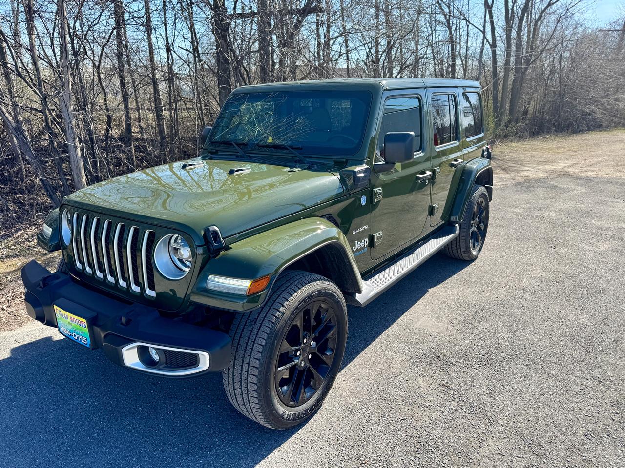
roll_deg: -0.9
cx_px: 312
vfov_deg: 56.8
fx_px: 433
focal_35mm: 24
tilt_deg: -18.2
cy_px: 234
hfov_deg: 71.6
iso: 80
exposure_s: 1/1678
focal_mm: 6.76
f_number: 1.78
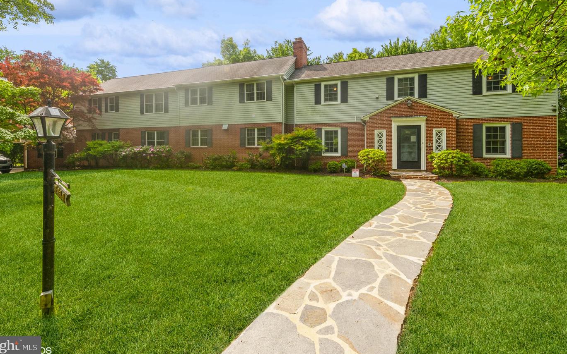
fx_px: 232
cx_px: 275
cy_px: 159
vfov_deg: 74.6
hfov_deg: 101.4
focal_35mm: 15
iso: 200
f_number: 11
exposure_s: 1/200
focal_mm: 14
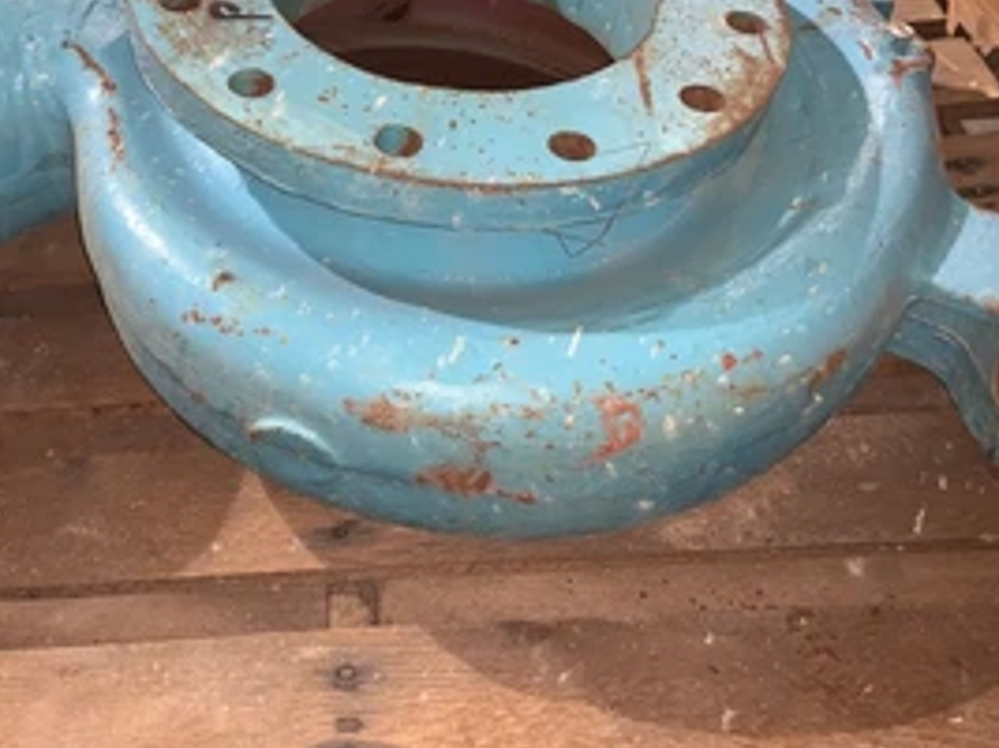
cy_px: 247
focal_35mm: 39
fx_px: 1125
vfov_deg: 36.4
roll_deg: +3.2
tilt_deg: -44.8
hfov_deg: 47.5
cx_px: 378
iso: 50
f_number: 1.8
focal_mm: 4.25
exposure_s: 1/13
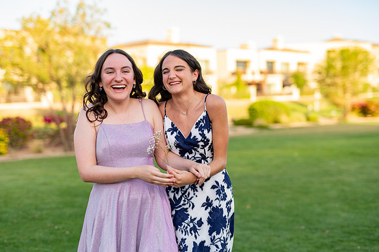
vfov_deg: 27.0
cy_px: 126
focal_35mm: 50
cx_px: 190
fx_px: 526
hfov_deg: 39.6
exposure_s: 1/640
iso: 100
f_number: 2
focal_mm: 50
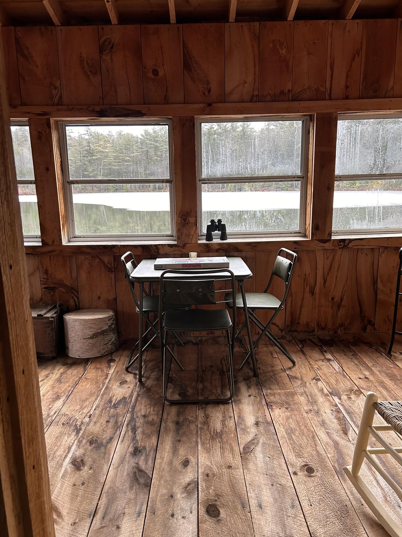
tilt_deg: -12.3
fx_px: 403
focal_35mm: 26
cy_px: 268
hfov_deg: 53.1
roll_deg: +1.1
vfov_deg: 67.3
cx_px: 201
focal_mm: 5.7
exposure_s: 1/121
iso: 125
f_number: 1.5
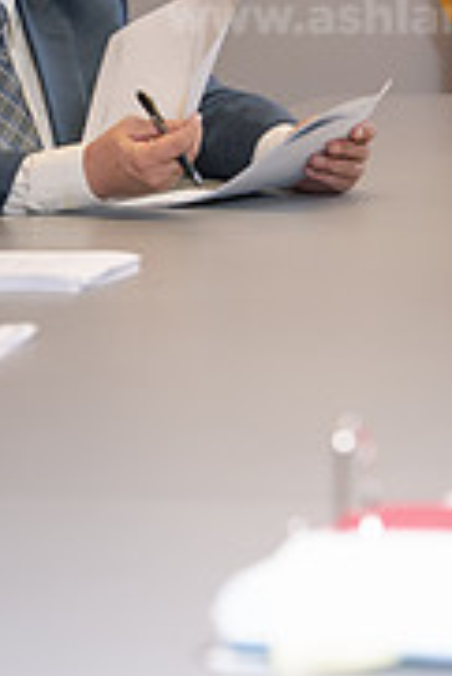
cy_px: 95
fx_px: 6315
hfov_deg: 4.1
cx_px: -4
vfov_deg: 6.1
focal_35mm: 336
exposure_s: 1/160
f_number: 3.2
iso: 800
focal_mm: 105
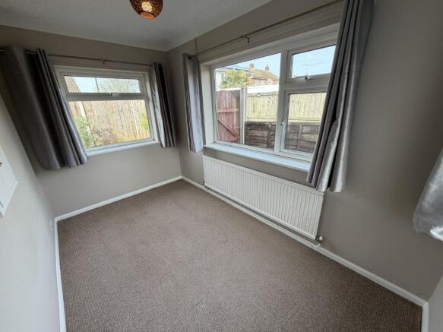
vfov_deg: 85.7
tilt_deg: -22.0
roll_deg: +3.5
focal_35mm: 14
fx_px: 179
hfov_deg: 102.1
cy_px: 166
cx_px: 222
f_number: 2.2
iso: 40
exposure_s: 1/100
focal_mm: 2.22
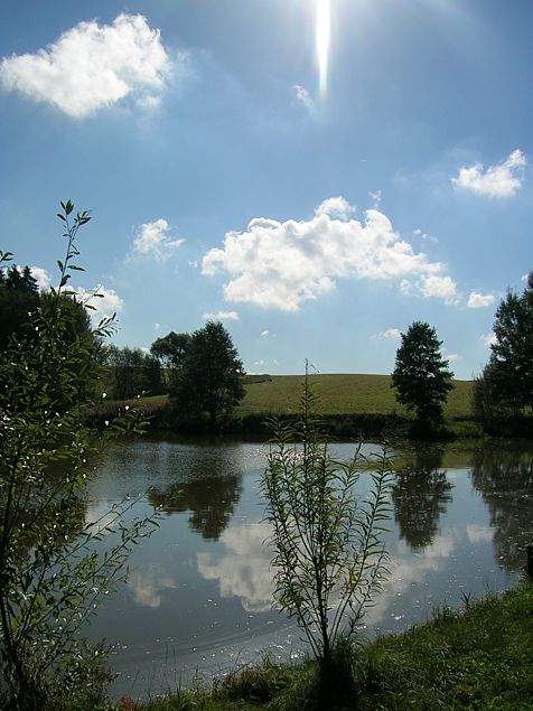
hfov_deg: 40.7
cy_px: 356
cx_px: 266
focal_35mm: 35
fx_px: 719
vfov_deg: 52.6
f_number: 4.8
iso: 50
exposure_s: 1/1479
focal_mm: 5.4
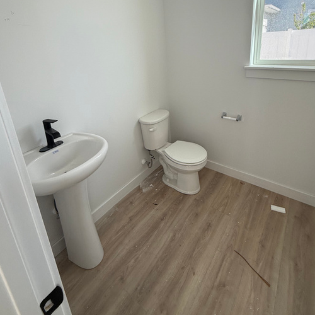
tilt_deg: -16.4
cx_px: 163
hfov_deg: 77.7
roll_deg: +1.4
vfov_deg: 74.5
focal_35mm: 19
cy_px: 97
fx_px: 196
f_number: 2.2
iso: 50
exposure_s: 1/179
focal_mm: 2.22
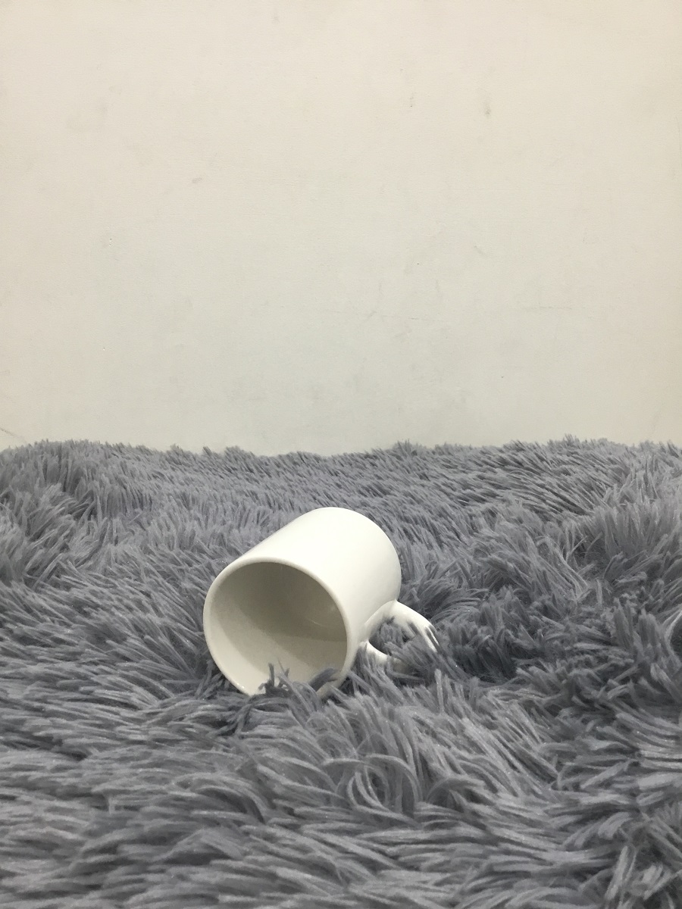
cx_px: 341
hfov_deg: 45.4
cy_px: 454
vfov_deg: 58.4
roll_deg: +0.3
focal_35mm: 31
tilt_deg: -9.8
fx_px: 814
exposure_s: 1/33
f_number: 2.4
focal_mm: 3.3
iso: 100
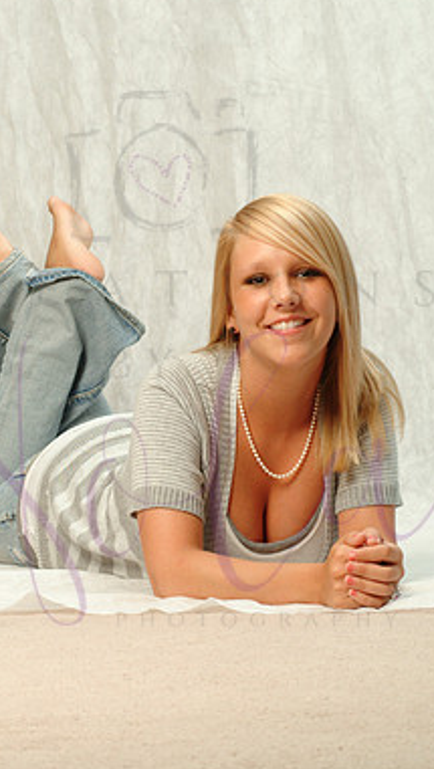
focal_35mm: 147
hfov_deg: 8.3
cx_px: 169
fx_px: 2992
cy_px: 359
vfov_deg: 14.6
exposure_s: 1/125
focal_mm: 79
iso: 400
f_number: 11
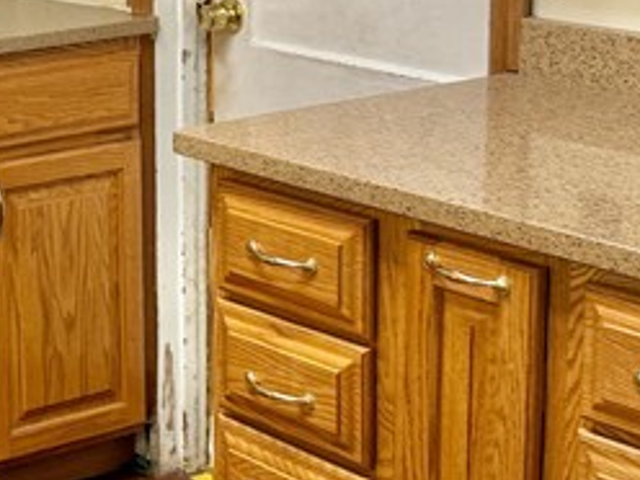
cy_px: 70
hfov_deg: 18.4
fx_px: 1830
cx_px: -199
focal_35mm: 99
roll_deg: +0.7
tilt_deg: -7.4
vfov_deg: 14.8
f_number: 1.78
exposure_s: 1/60
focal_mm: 6.76
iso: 200
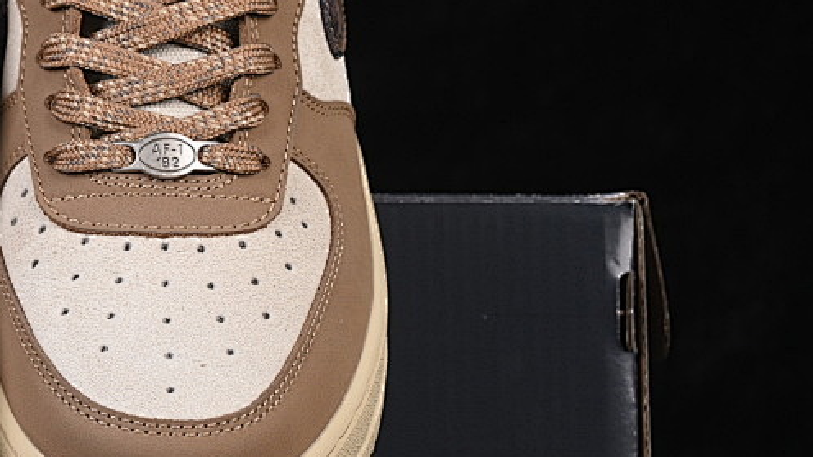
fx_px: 3686
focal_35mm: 171
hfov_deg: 12.4
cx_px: -8
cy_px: 215
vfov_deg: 7.1
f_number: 7.1
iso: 160
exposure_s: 1/80
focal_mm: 50
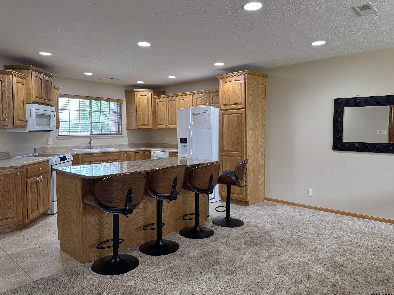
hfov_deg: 69.4
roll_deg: +0.1
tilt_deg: -3.3
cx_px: 195
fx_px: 285
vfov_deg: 54.9
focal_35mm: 25
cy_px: 146
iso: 320
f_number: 1.78
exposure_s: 1/120
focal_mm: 6.76
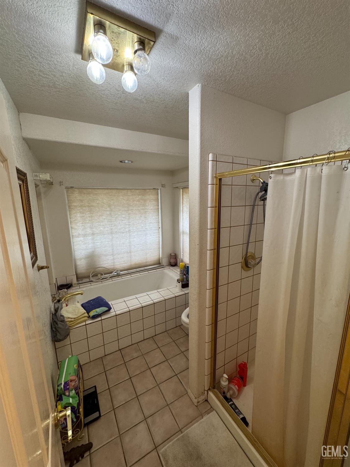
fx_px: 189
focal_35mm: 14
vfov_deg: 102.1
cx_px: 175
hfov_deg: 85.7
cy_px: 234
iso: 160
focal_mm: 2.22
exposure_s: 1/120
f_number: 2.2
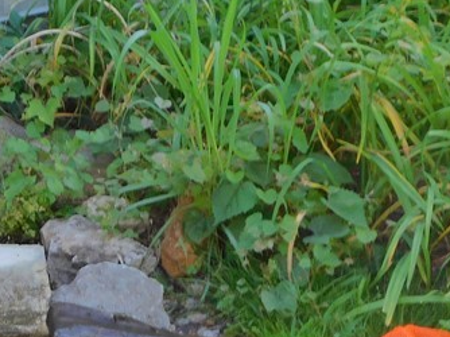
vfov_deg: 10.7
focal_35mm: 138
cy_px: 302
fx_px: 1793
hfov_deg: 14.1
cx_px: 11
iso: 125
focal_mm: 8
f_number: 3.7
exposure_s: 1/60
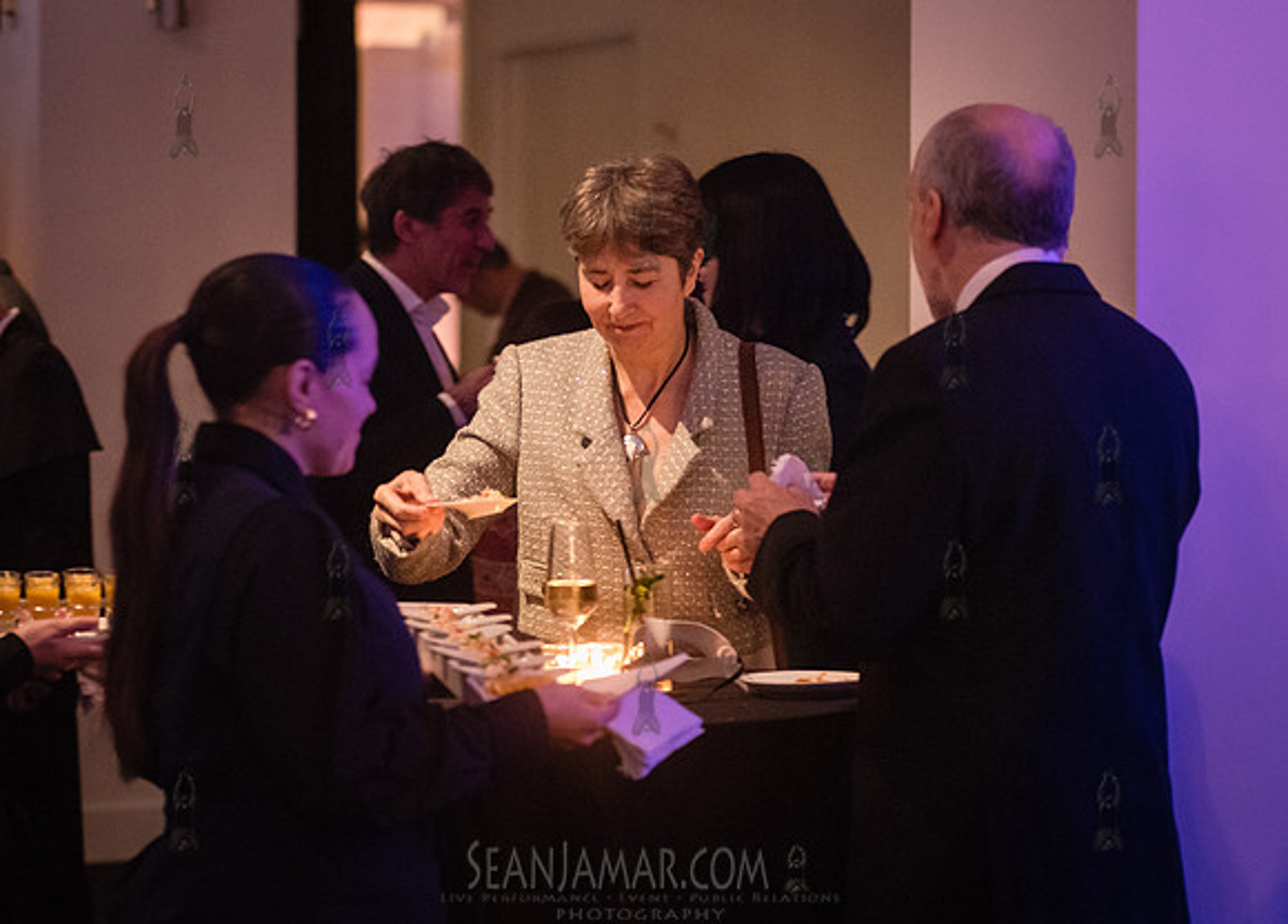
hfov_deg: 16.8
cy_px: 493
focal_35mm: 119
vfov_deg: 12.1
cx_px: 533
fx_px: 4345
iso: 8000
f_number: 3.5
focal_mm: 100
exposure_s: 1/100
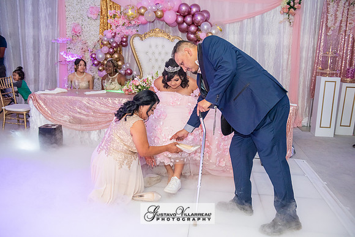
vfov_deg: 38.9
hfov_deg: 55.8
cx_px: 178
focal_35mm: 34
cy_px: 118
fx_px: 335
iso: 1250
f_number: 3.5
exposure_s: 1/160
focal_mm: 34
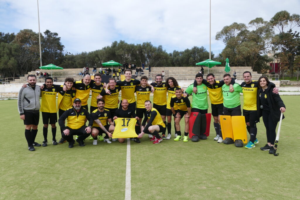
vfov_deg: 43.6
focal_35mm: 30
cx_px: 150
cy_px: 100
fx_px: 250
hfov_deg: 61.9
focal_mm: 11.1
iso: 125
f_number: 3
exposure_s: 1/2000
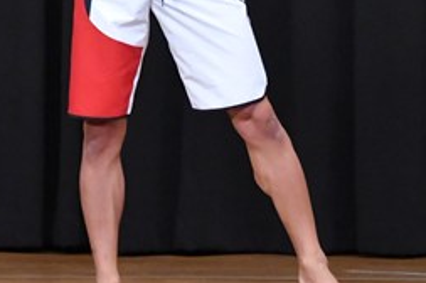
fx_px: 7315
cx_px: 176
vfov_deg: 2.2
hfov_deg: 3.3
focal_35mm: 619
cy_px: -29
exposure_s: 1/400
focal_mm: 135
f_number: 5.6
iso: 8000
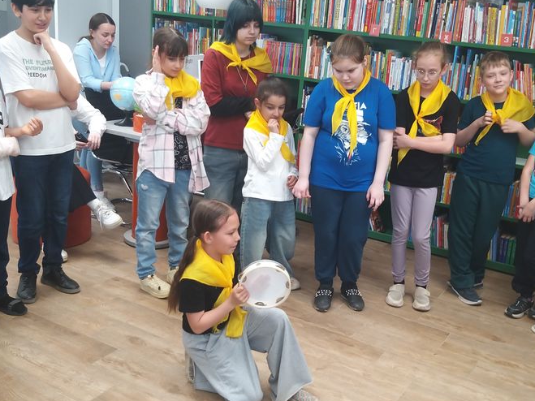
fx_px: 634
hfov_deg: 45.8
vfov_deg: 35.1
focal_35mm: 41
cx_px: 285
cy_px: 230
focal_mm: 3.93
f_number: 1.7
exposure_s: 1/50
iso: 64
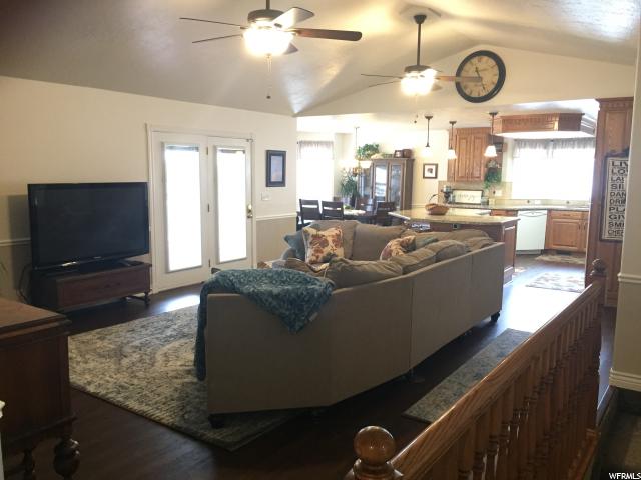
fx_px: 537
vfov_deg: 48.2
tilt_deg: -5.4
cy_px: 240
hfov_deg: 61.7
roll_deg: +0.3
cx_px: 320
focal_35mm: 29
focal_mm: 4.15
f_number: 2.2
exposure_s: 1/30
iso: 160
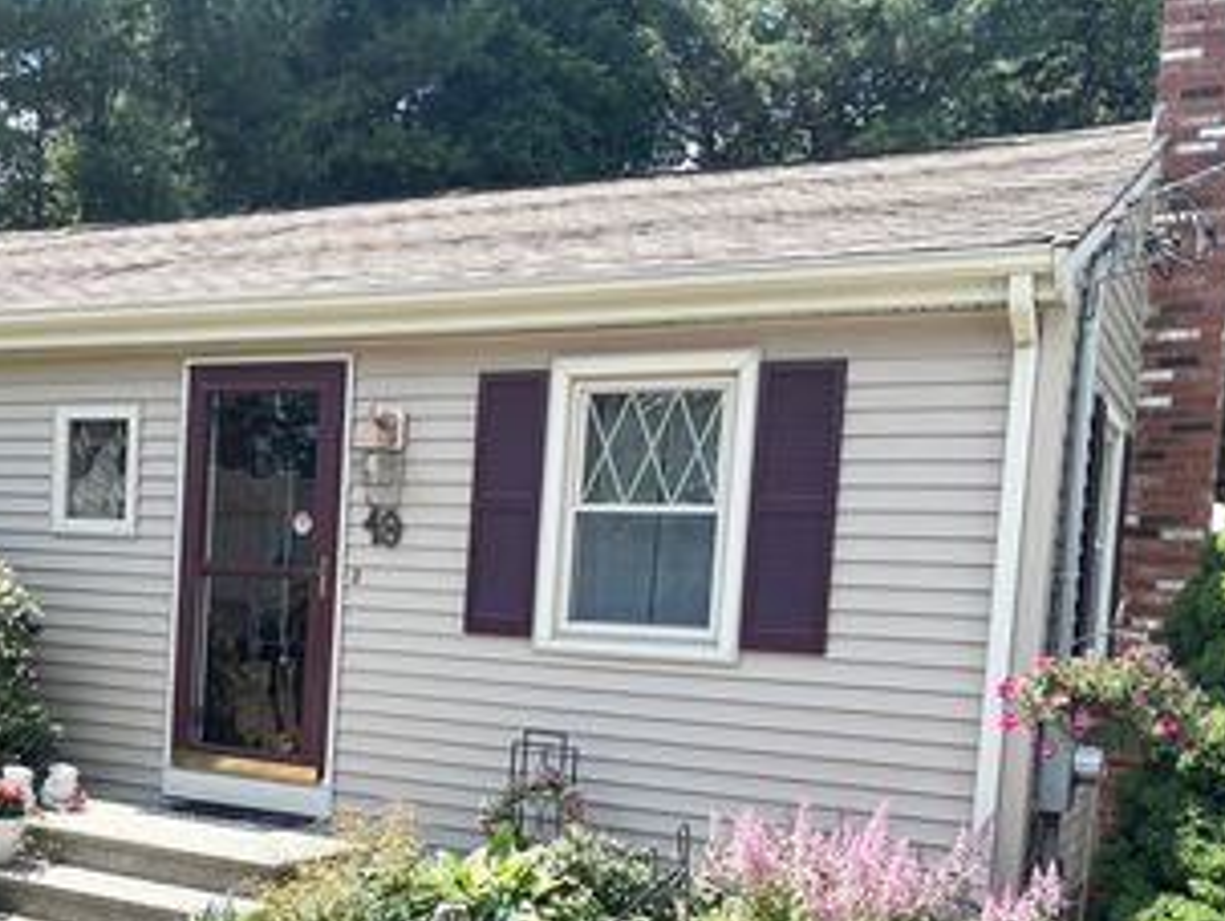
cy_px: 688
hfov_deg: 43.2
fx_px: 1523
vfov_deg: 33.0
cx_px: 410
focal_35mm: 43
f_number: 1.6
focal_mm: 5.96
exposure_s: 1/1328
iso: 50
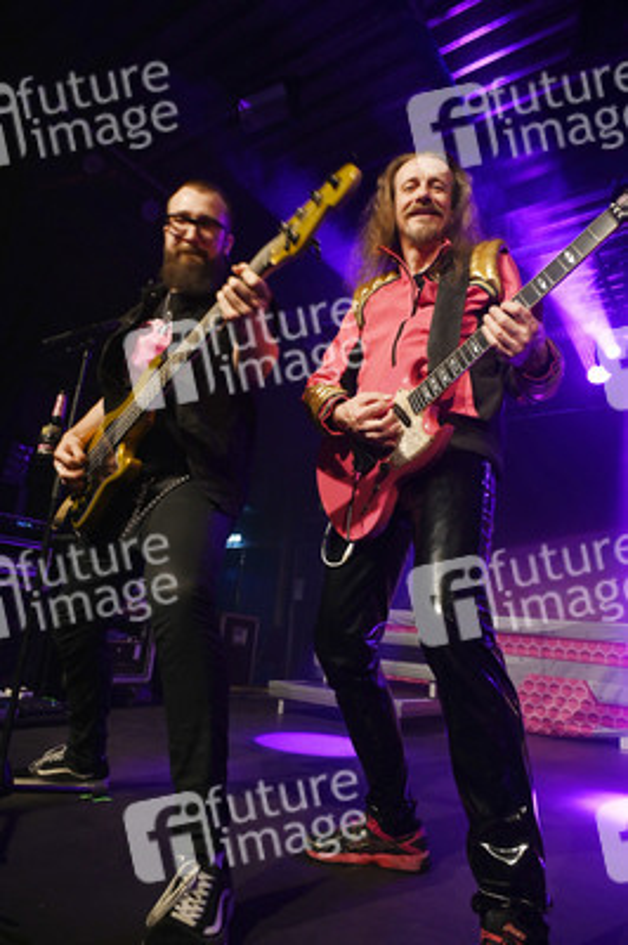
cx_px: 314
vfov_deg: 73.8
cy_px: 472
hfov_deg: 53.1
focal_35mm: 24
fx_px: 629
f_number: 6.3
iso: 2000
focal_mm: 24
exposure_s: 1/60
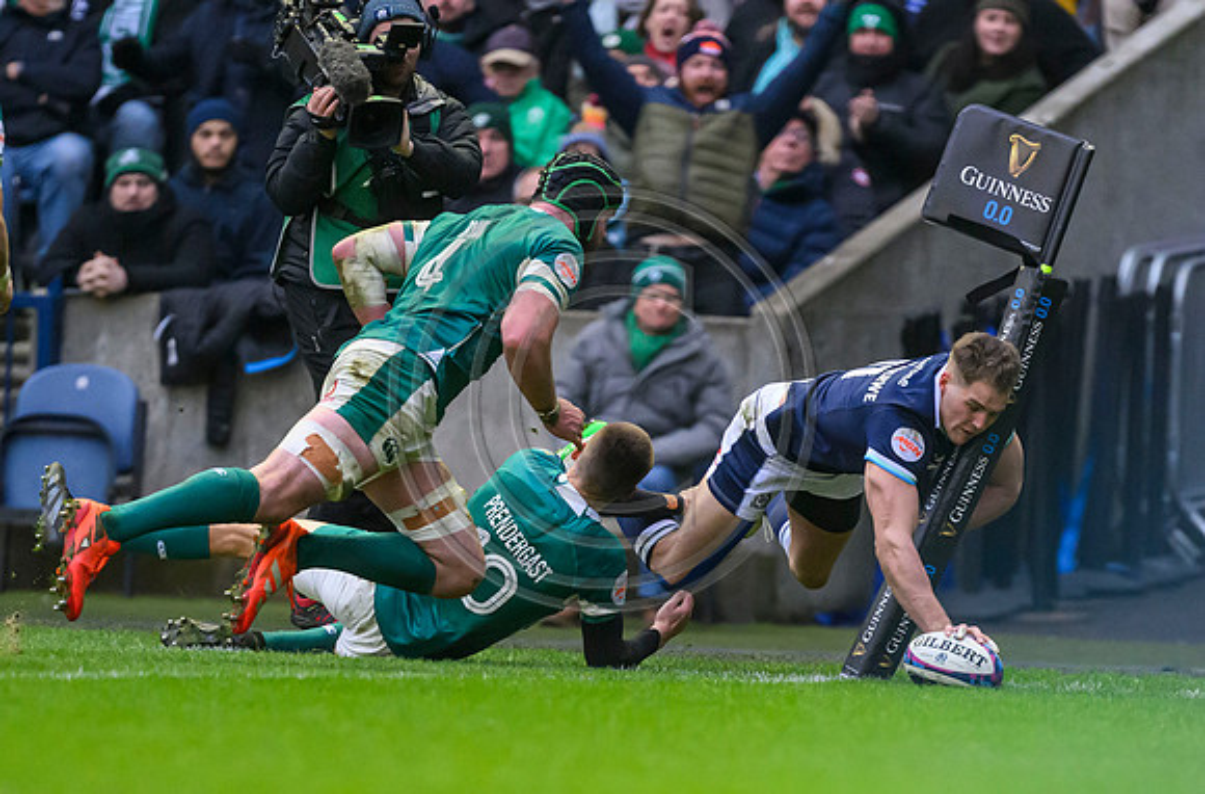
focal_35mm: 812
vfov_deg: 1.7
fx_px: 27060
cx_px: 830
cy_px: 813
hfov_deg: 2.6
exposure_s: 1/2000
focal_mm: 400
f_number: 2.8
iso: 4000
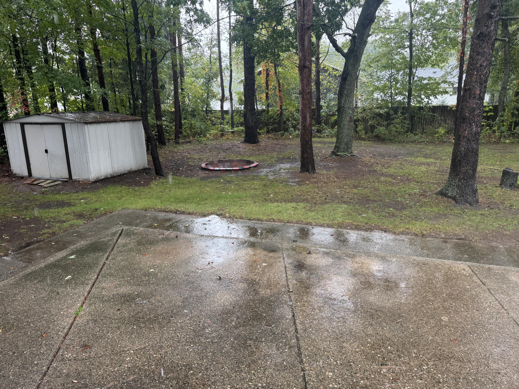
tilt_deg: -14.6
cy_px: 194
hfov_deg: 71.6
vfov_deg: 56.8
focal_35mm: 24
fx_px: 360
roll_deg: +0.8
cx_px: 260
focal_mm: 6.76
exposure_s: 1/120
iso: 125
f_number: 1.78
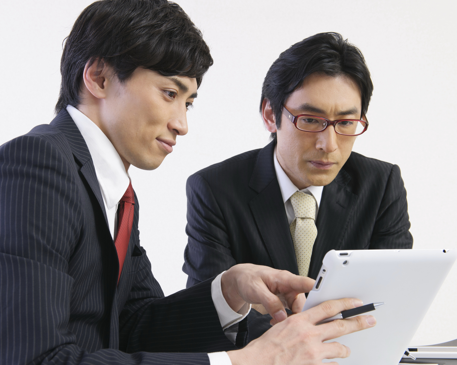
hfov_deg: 34.1
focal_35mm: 55
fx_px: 744
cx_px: 198
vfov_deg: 27.6
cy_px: 181
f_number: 9
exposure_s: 1/100
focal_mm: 48
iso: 200
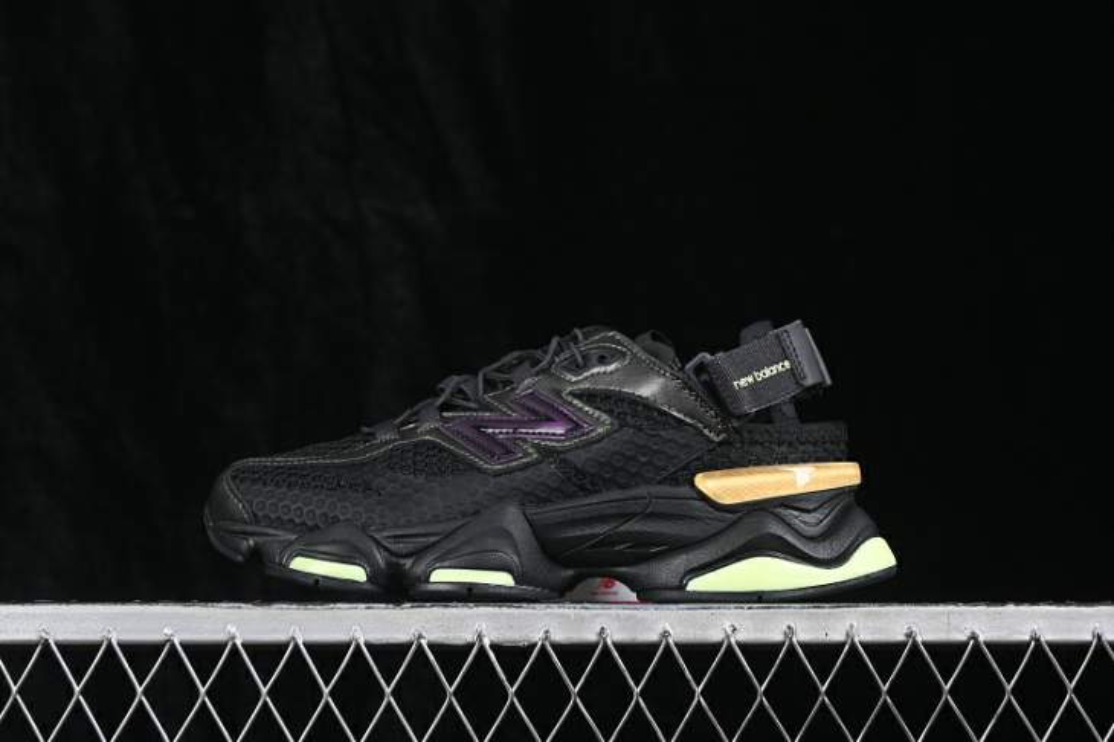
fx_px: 2320
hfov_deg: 27.0
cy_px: 371
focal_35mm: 75
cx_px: 557
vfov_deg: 18.2
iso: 160
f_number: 6.3
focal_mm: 50
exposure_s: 1/60
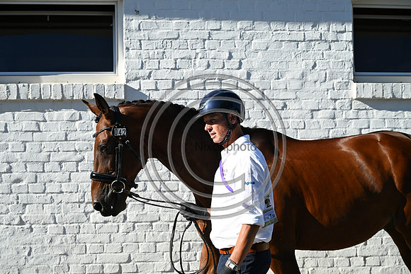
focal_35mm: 62
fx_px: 708
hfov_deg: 32.4
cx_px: 206
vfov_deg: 21.9
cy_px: 137
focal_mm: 62
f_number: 5.6
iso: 450
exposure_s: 1/1600
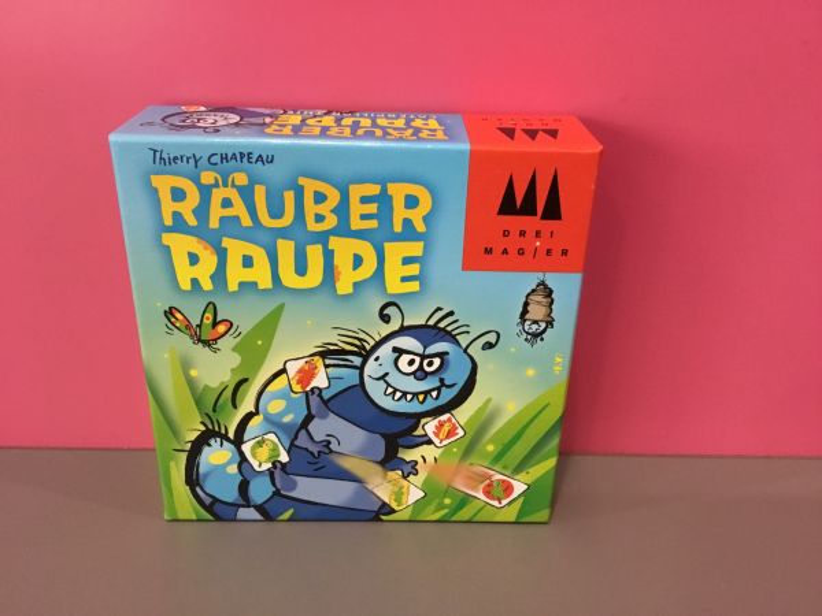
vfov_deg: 45.4
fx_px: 736
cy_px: 308
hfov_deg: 58.4
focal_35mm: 31
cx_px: 411
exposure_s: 1/25
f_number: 2.4
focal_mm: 3.3
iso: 200
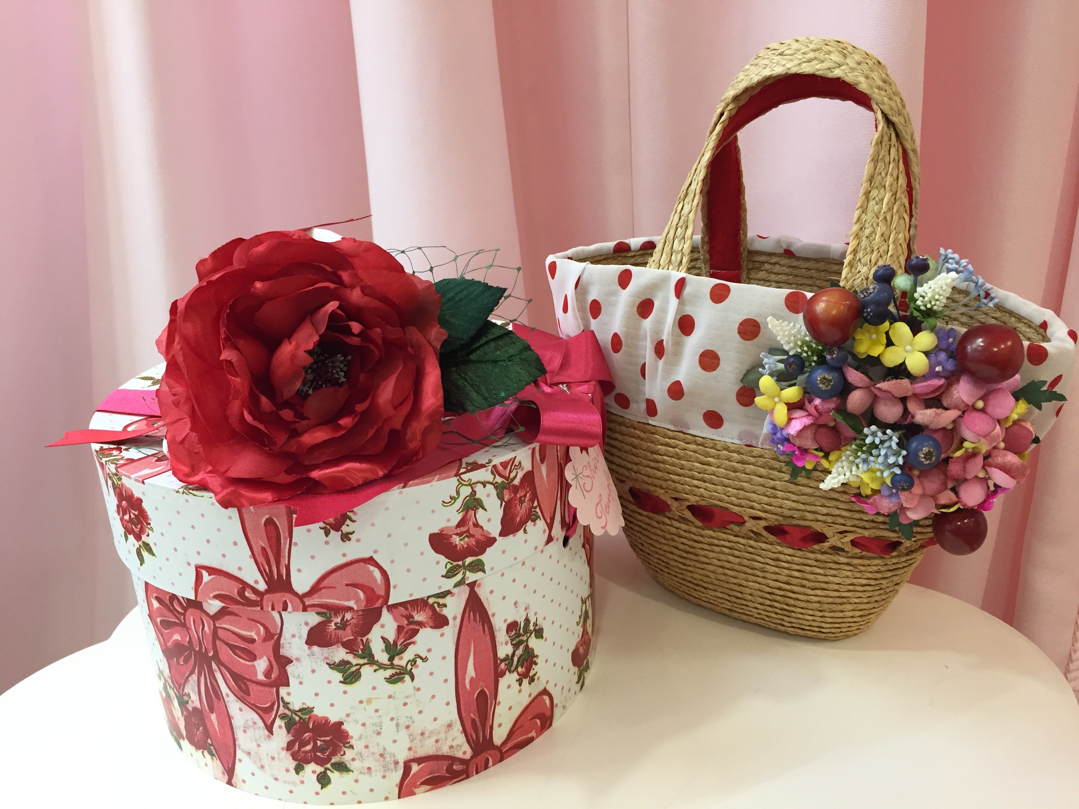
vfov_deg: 48.2
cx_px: 540
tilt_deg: -22.9
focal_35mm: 29
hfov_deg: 61.7
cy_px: 404
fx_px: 904
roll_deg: +3.4
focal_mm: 4.15
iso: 50
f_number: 2.2
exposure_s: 1/30
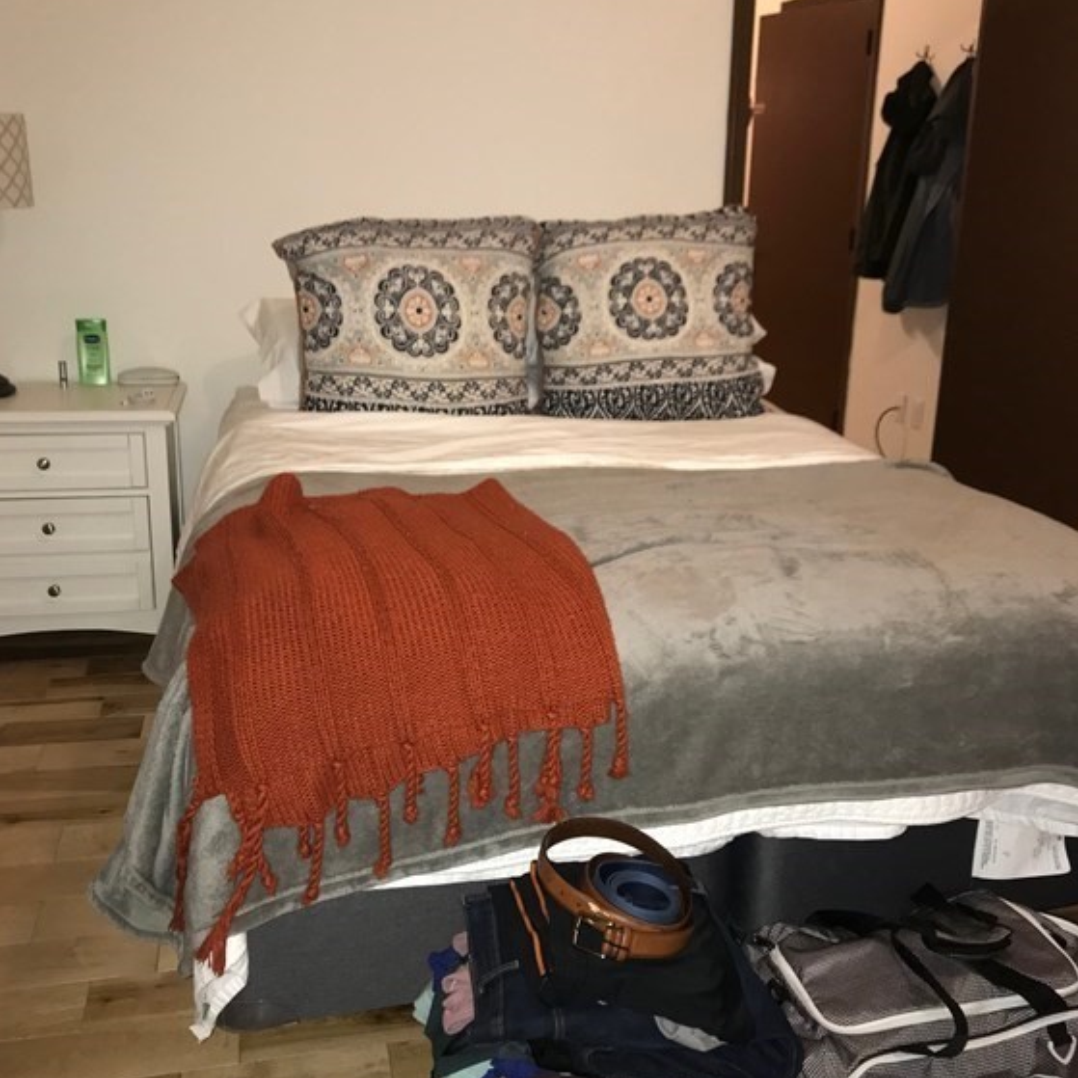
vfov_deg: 48.4
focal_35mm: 34
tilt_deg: -16.6
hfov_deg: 48.5
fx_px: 1198
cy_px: 546
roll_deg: -0.7
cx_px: 540
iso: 80
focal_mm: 3.99
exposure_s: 1/16
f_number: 1.8
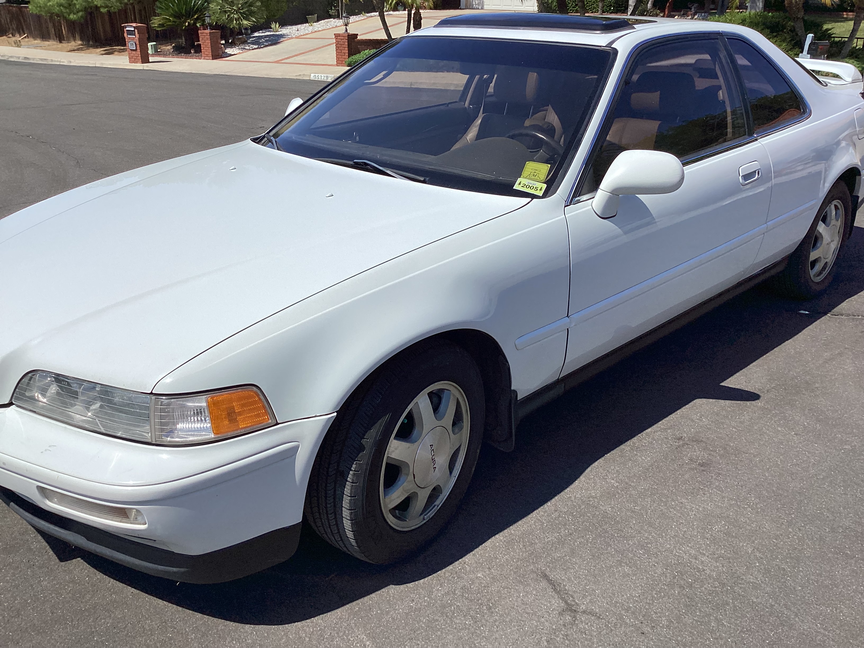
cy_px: 324
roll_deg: -0.1
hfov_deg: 58.4
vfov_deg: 45.4
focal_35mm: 31
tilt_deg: -22.1
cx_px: 432
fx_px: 774
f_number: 2.4
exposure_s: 1/2915
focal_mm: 3.3
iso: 25
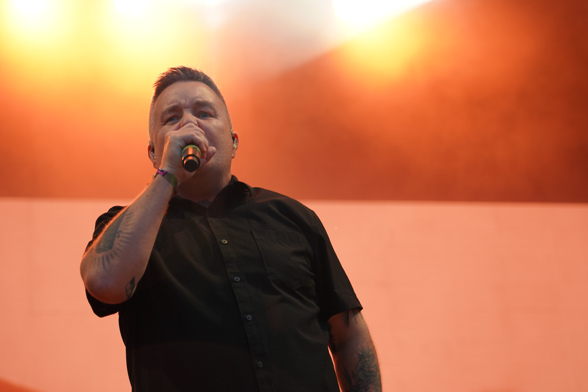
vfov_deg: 13.0
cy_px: 196
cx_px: 294
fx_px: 1715
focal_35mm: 105
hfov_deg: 19.5
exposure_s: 1/160
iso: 640
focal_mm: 105
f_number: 4
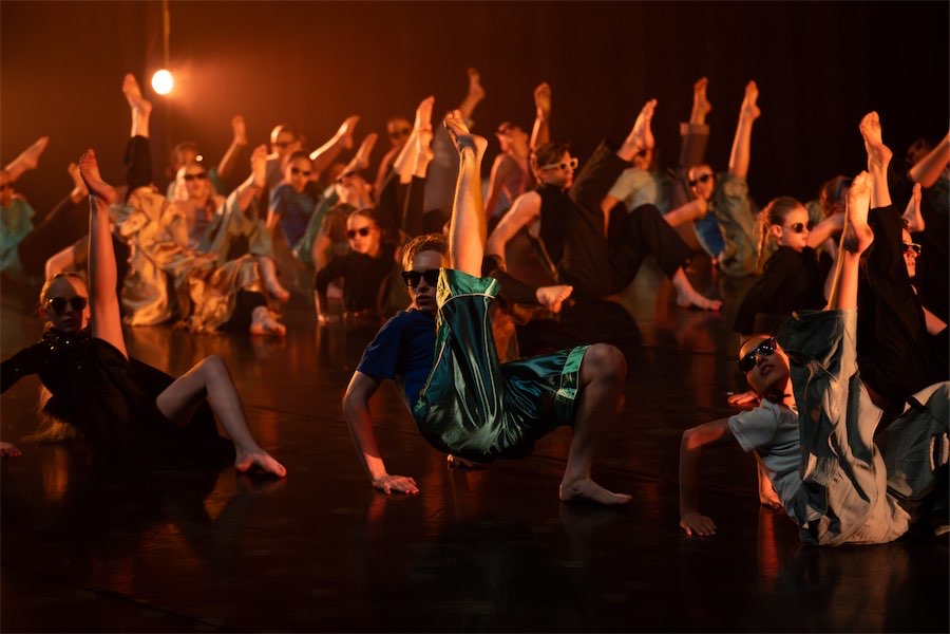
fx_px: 2269
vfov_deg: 15.9
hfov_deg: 23.6
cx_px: 475
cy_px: 317
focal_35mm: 86
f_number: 2.8
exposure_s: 1/500
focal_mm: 86
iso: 10000
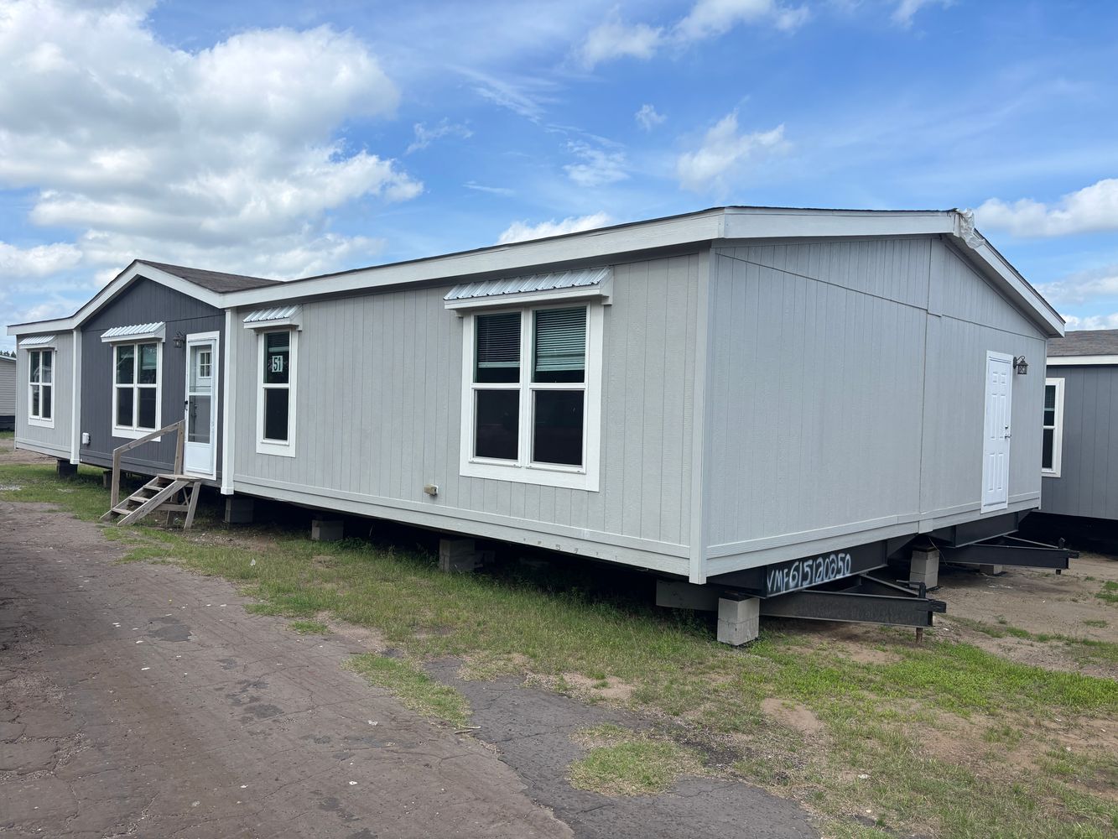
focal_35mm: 26
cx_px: 559
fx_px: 840
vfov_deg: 53.1
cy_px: 420
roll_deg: -1.0
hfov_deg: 67.3
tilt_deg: -2.0
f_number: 1.6
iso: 50
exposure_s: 1/2933
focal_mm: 5.96
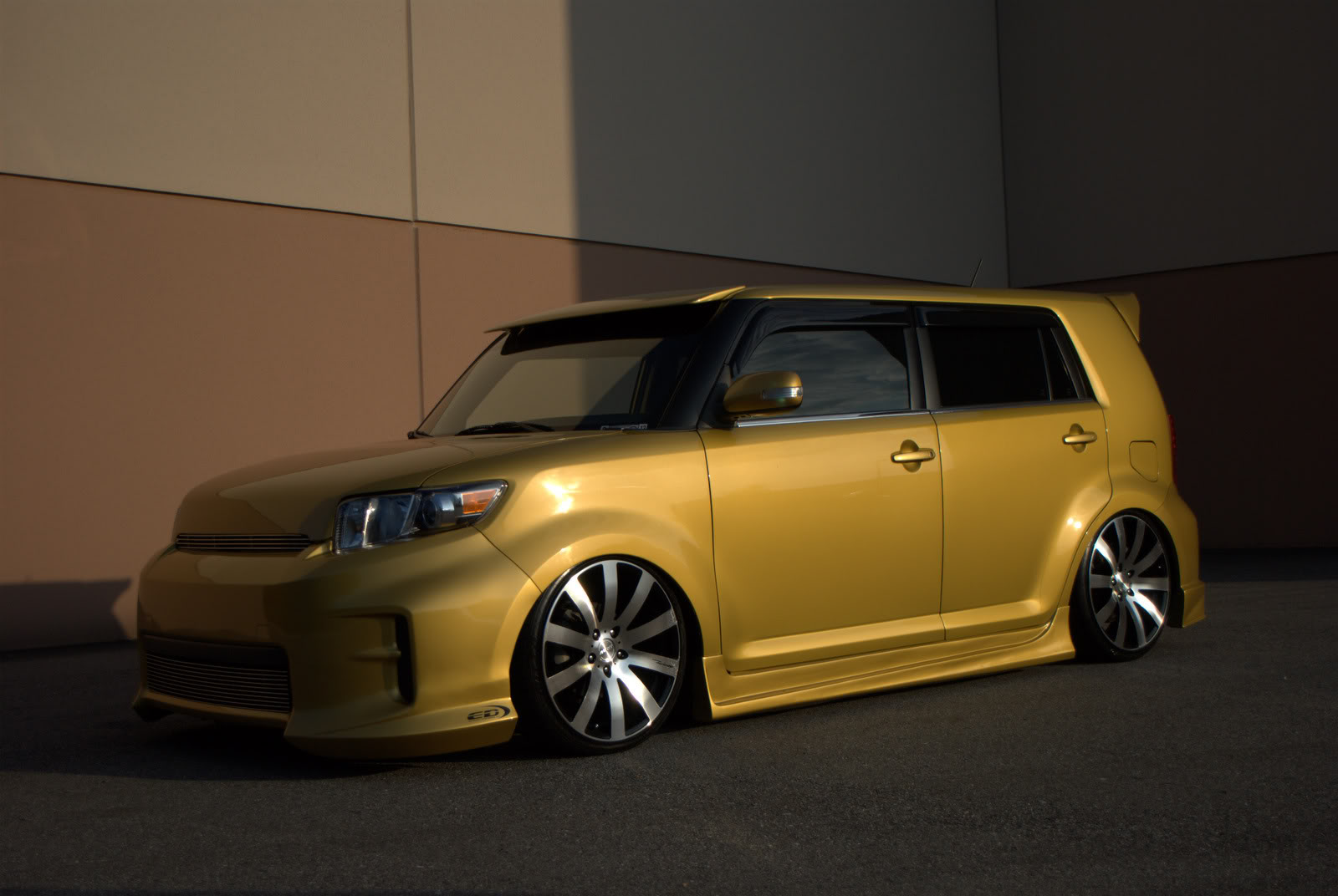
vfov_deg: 28.2
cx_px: 669
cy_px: 448
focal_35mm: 48
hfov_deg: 41.1
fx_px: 1787
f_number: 4.8
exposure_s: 1/1250
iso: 100
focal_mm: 32
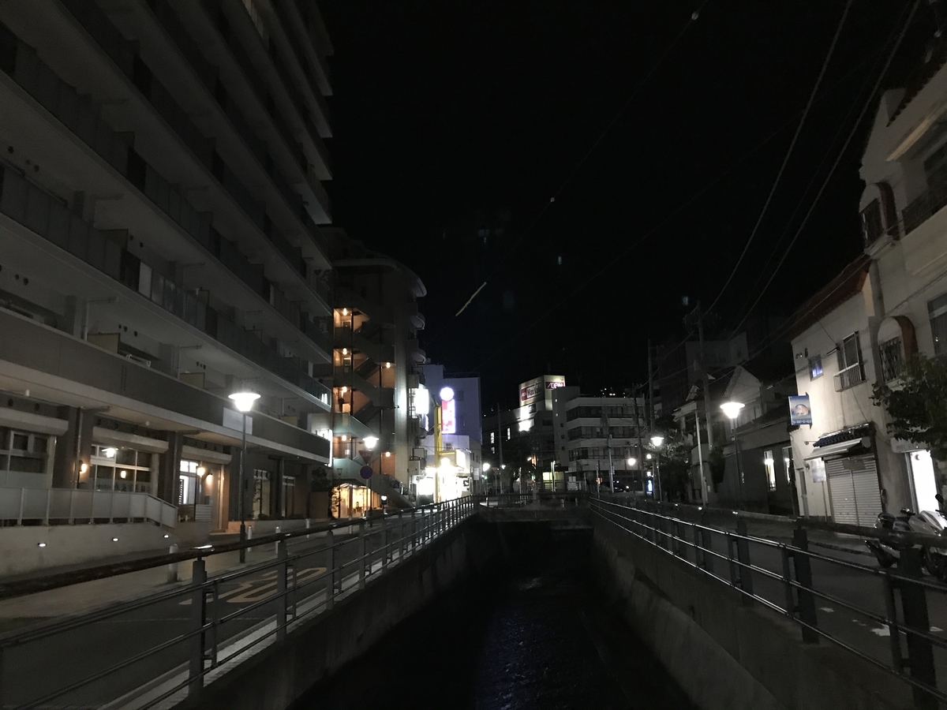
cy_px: 355
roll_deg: +2.1
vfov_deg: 49.7
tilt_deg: +13.0
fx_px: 766
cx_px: 474
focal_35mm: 28
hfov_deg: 63.4
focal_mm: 3.99
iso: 100
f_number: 1.8
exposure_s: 1/8
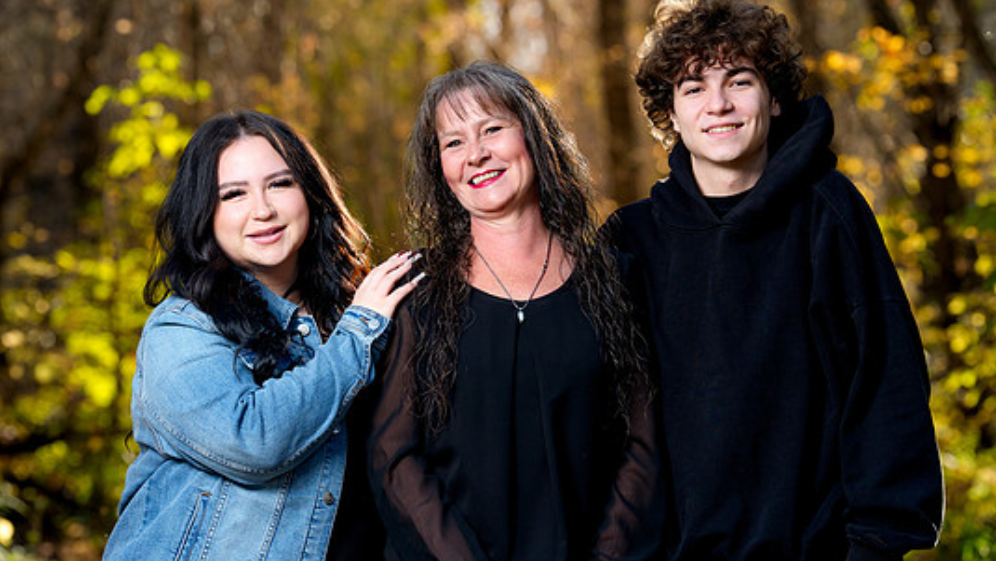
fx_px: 3513
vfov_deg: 9.1
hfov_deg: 16.1
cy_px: 222
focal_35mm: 133
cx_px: 507
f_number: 4
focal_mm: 111
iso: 400
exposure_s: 1/160
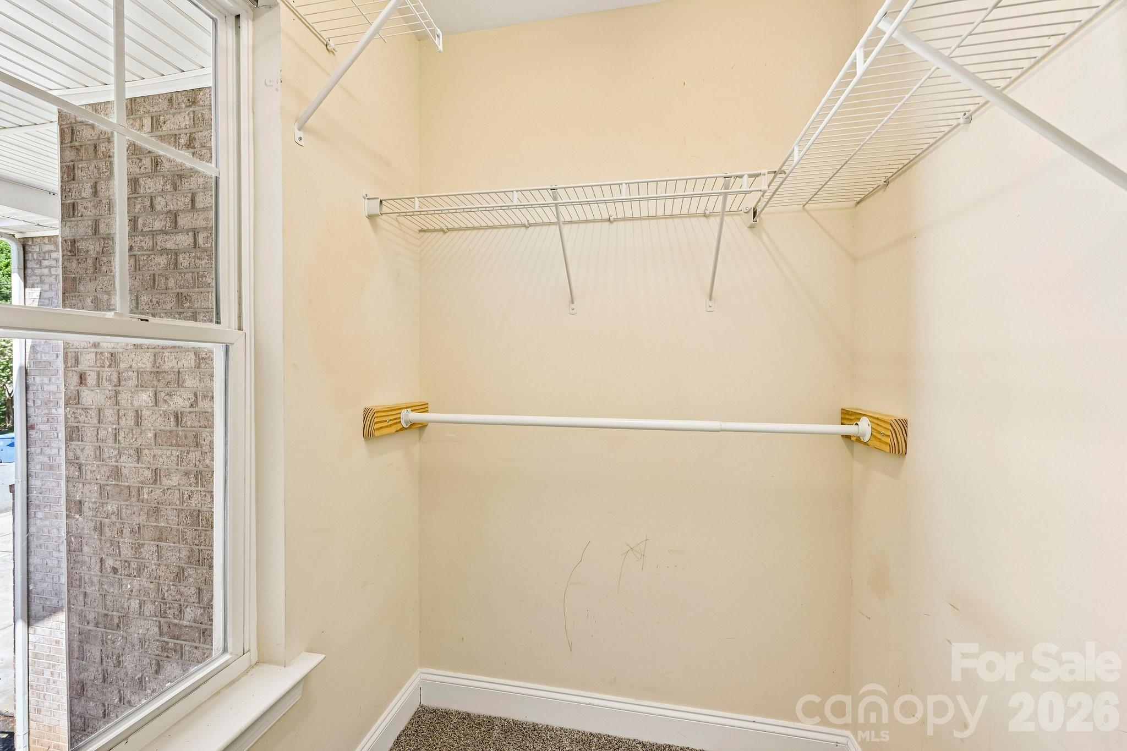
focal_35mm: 14
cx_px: 564
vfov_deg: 81.2
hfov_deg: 104.3
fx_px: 438
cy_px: 376
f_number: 8
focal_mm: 14
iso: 180
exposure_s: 1/15
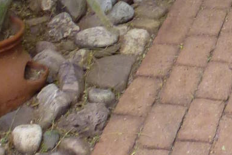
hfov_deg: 14.5
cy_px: -309
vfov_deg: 8.7
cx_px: 369
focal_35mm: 130
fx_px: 838
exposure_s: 1/250
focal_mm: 4.3
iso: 200
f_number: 3.3
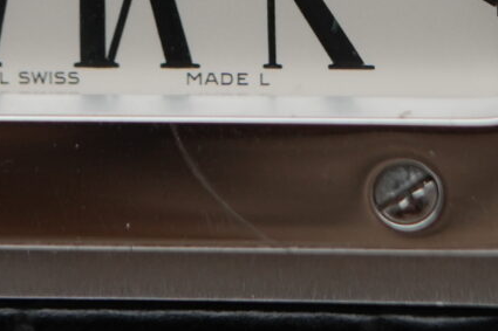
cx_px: 161
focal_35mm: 211
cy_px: -258
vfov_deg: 6.4
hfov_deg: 9.7
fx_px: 2918
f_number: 5
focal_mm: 35
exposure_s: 1/250
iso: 400
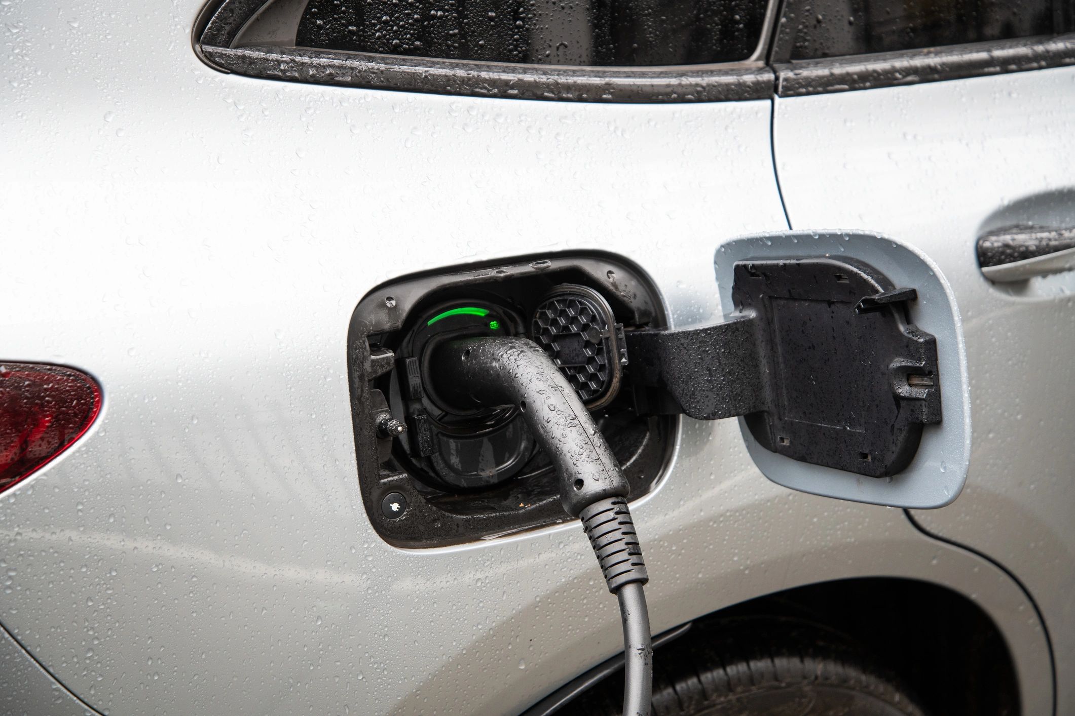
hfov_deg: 26.0
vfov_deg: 17.5
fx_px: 2329
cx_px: 538
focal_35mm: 78
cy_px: 358
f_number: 5.6
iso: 400
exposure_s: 1/60
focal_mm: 78
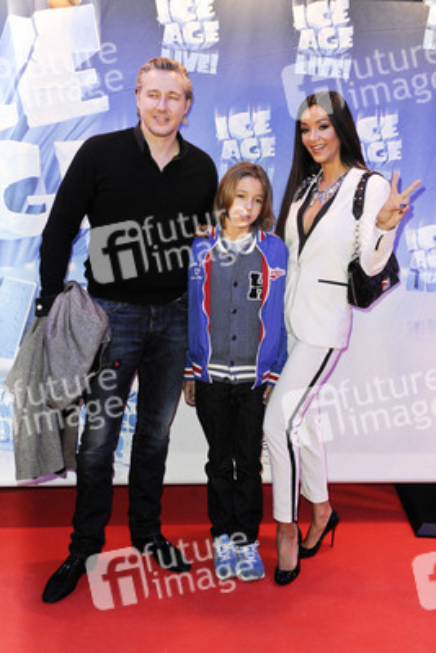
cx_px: 218
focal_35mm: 38
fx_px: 690
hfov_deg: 35.1
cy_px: 326
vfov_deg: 50.7
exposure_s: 1/200
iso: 1600
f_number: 5.6
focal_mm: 38
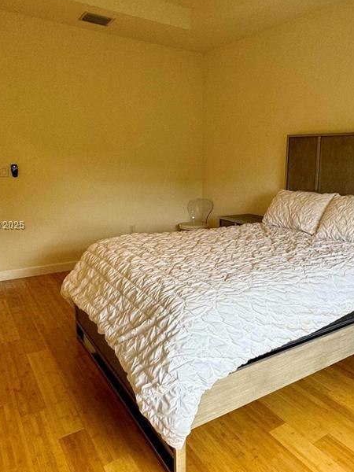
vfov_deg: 63.4
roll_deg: -1.2
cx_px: 234
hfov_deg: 48.9
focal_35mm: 28
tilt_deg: -10.7
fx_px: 382
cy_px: 226
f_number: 2.2
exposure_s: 1/120
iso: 100
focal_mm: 2.22
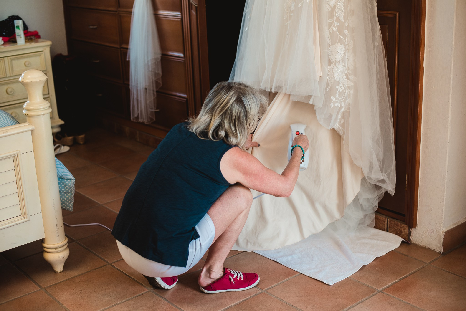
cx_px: 233
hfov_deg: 39.6
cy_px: 156
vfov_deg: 27.0
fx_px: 647
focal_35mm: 50
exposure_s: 1/200
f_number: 2.2
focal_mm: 50
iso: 400
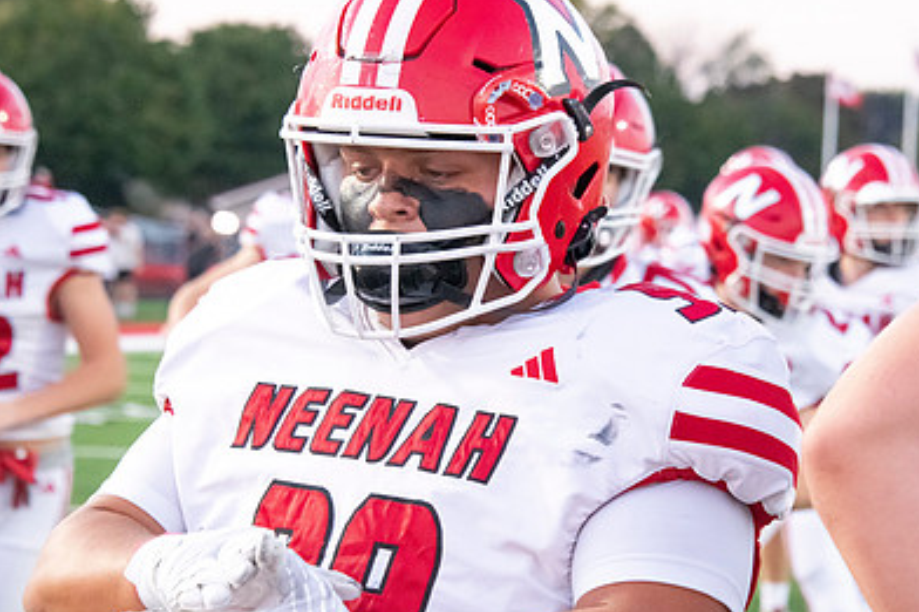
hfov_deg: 13.9
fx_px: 3776
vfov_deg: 9.3
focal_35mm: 148
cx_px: 563
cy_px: 421
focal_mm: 100
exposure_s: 1/500
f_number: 7.1
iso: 10000
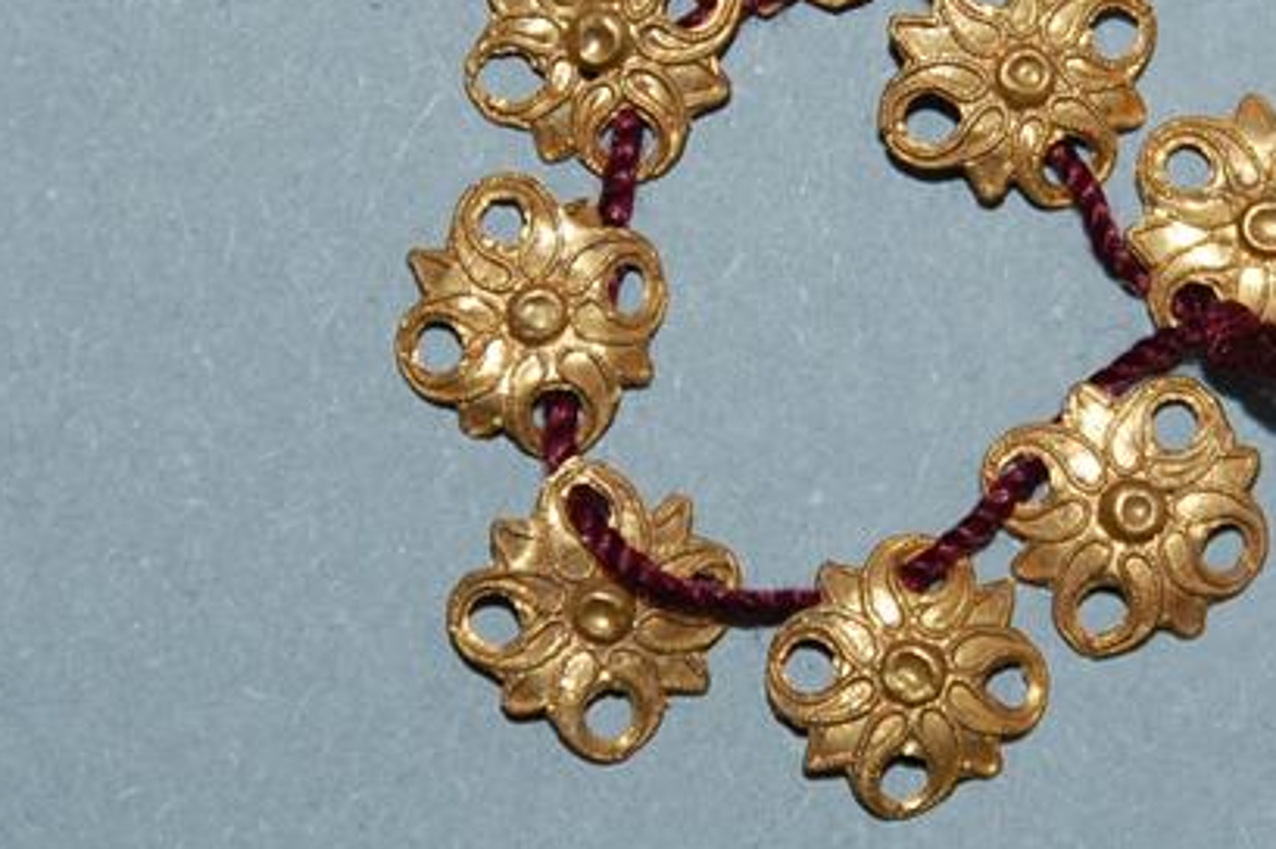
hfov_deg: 11.8
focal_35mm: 174
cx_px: 1015
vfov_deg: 7.9
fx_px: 6162
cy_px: 281
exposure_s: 1/60
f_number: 4
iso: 250
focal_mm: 70
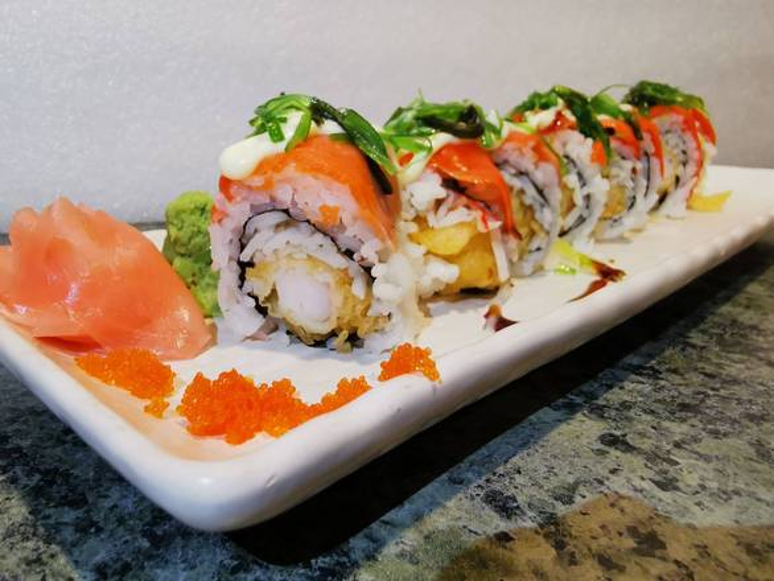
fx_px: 582
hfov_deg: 67.3
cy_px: 290
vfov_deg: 53.1
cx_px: 387
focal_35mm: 26
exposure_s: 1/25
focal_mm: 2.35
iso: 400
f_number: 2.2
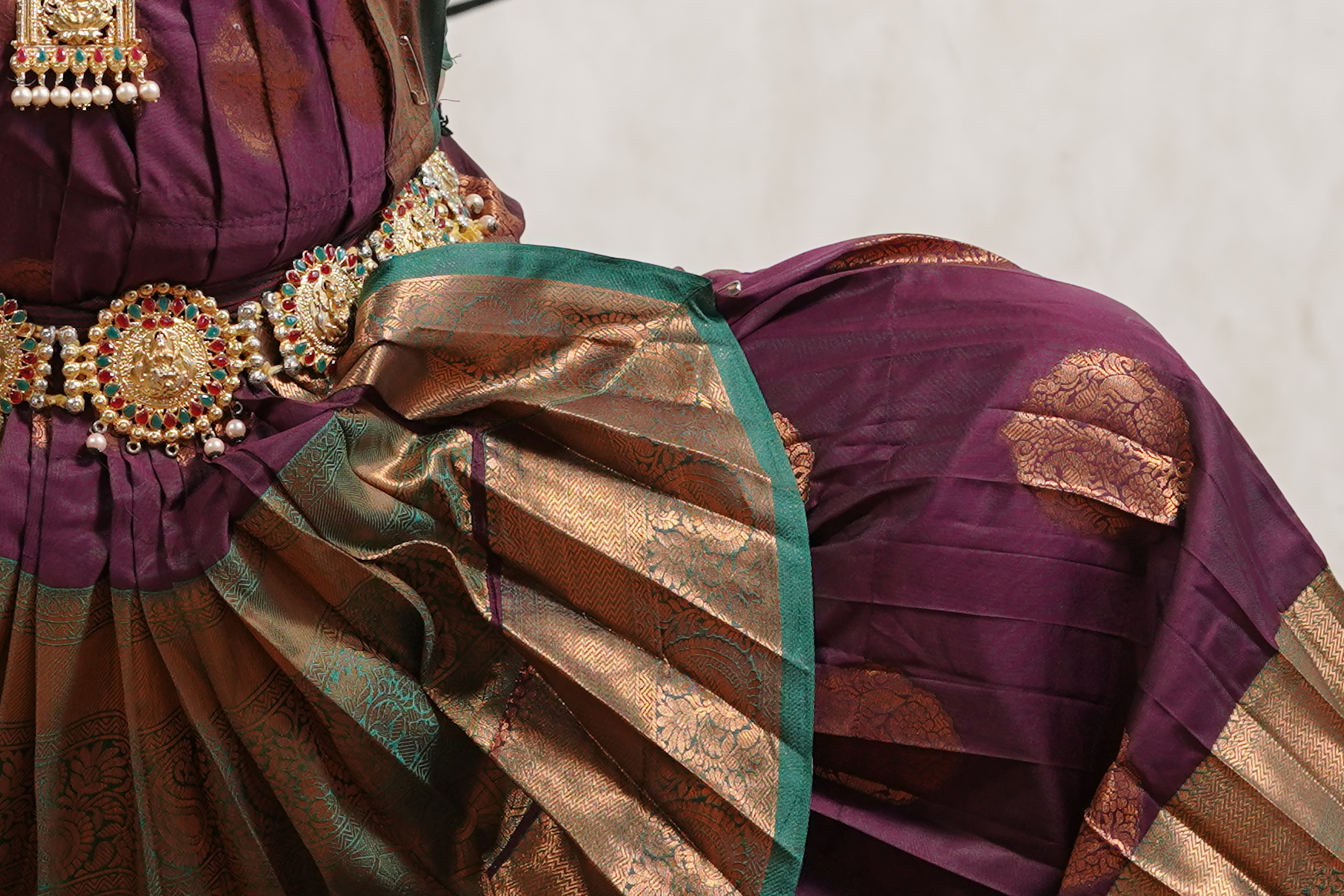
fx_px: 10899
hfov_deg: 7.0
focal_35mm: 292
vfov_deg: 4.7
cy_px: 0
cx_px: 134
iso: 800
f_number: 4
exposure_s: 1/250
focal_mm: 85
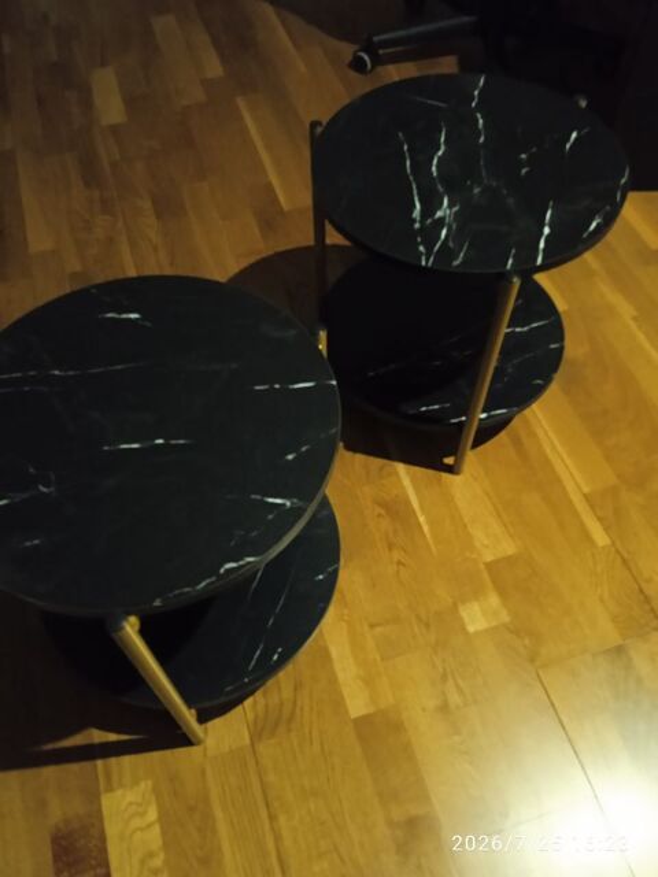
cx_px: 329
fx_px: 710
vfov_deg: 63.4
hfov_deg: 49.7
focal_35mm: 28
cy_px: 438
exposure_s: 1/10
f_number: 2.2
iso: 2825
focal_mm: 3.43
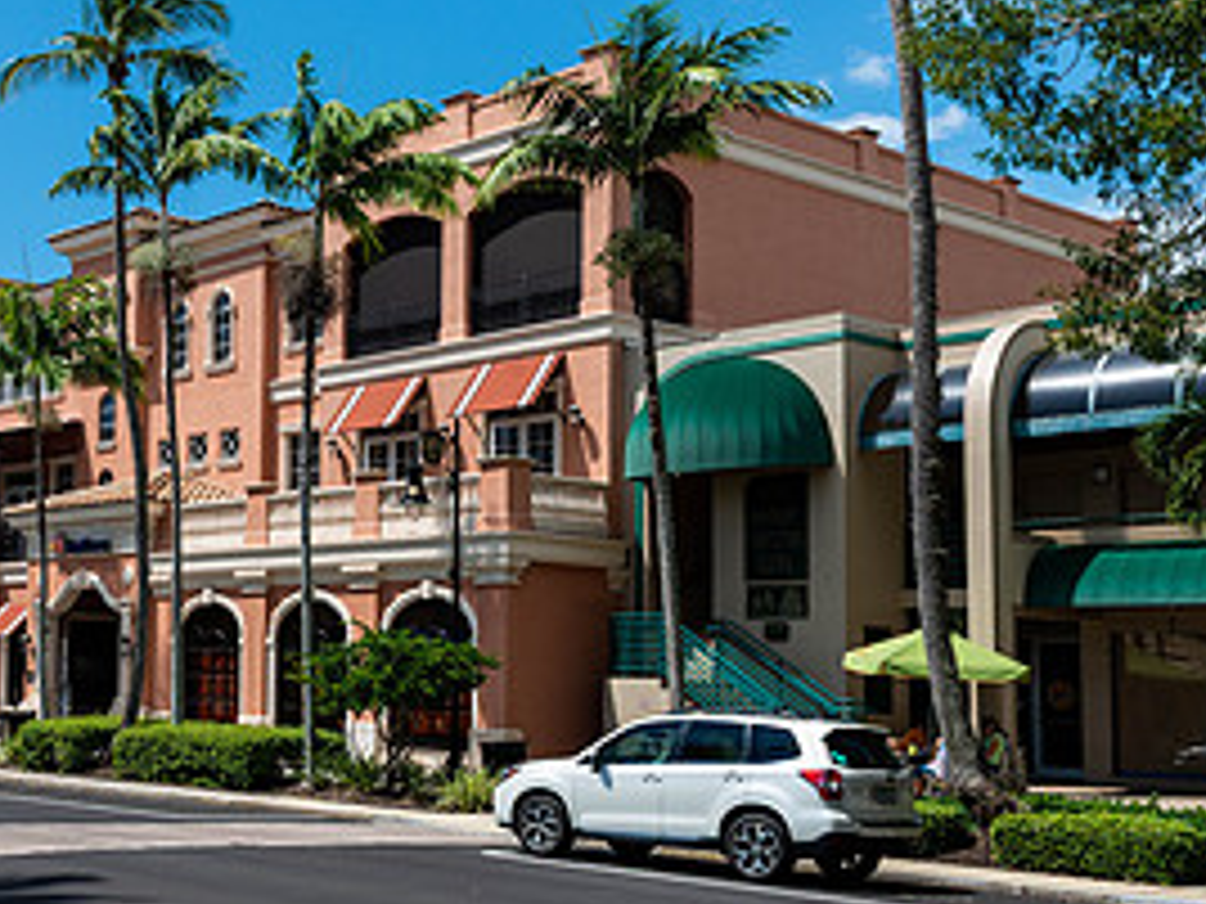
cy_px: 519
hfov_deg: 35.3
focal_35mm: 50
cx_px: 58
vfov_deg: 29.1
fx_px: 1742
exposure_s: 1/250
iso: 100
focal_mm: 24
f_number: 10
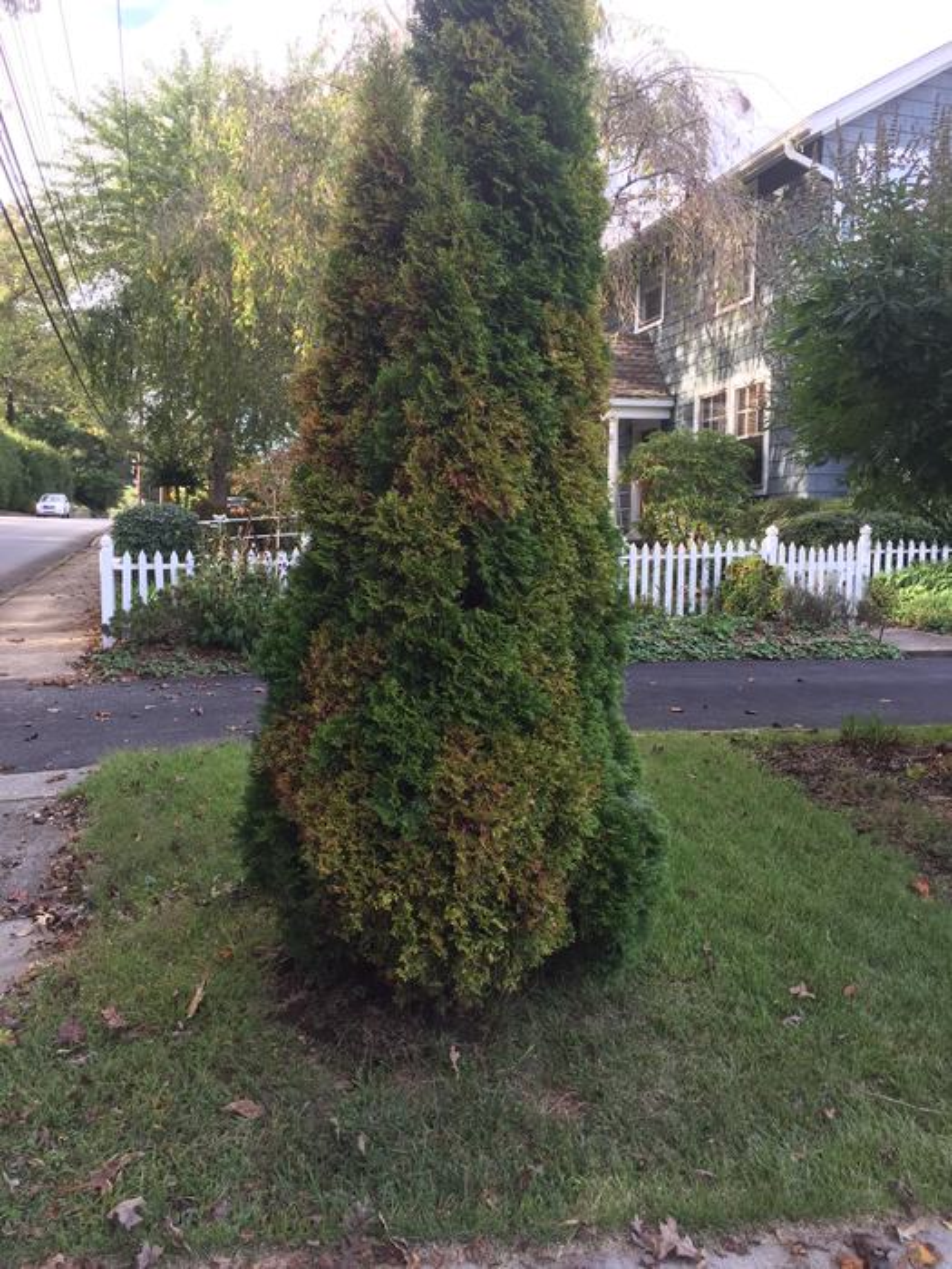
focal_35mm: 29
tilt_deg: -3.8
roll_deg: +0.1
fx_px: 1063
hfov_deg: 48.2
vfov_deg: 61.7
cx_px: 476
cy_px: 634
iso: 50
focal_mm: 4.15
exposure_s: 1/120
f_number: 2.2
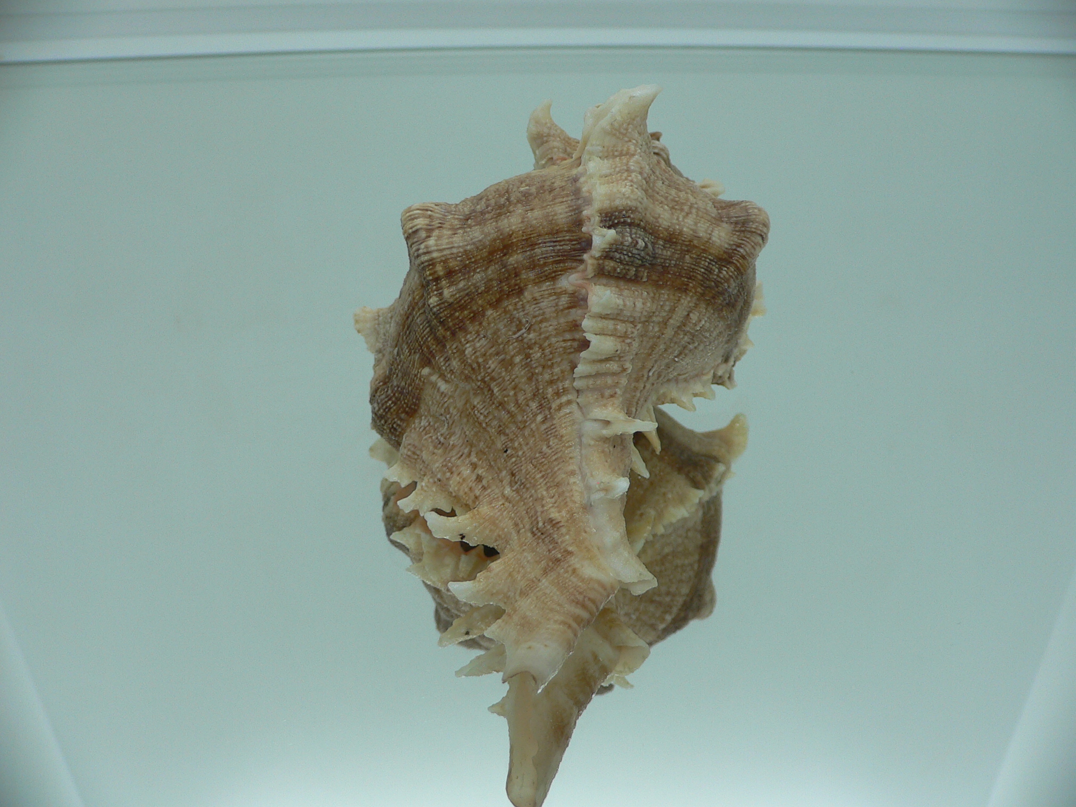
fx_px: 1088
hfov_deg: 52.6
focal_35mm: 35
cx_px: 538
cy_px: 404
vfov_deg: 40.7
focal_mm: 4.6
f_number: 2.8
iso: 80
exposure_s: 1/60
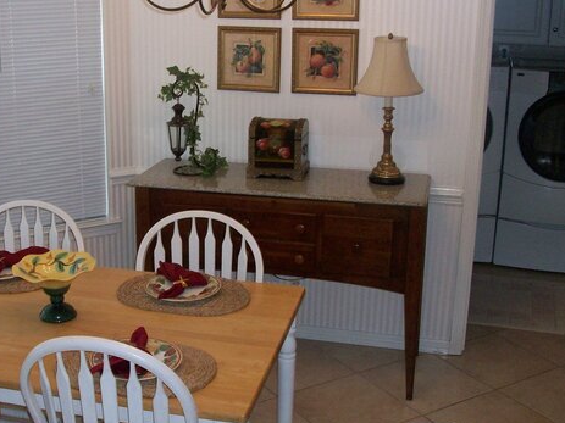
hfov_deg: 38.6
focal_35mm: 49
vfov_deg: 29.6
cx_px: 200
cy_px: 167
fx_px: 800
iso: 160
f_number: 2.8
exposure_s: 1/30
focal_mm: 5.7
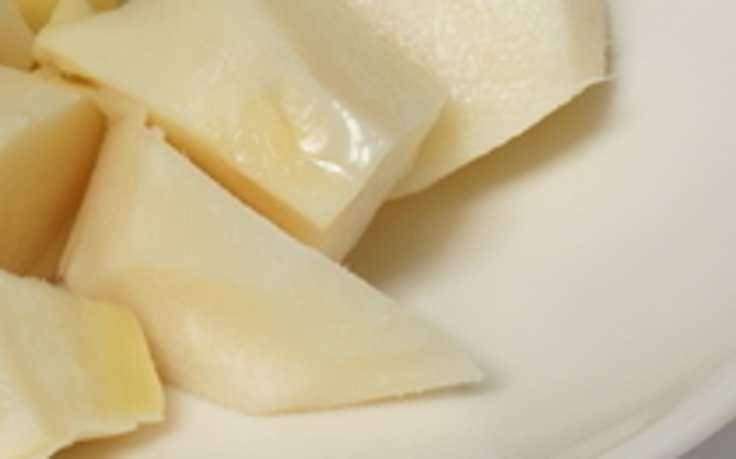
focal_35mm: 290
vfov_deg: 4.5
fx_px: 5814
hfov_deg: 7.2
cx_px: -128
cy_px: -72
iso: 100
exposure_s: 1/250
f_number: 9
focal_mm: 50
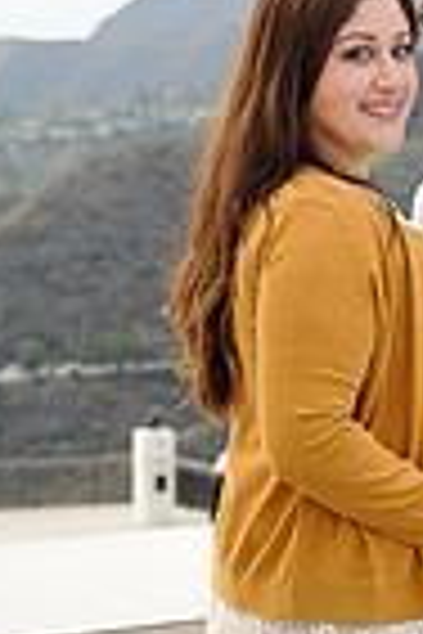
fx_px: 2926
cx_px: 502
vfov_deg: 12.3
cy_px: 481
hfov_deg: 8.2
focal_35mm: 166
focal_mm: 52
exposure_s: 1/200
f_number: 5
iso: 200
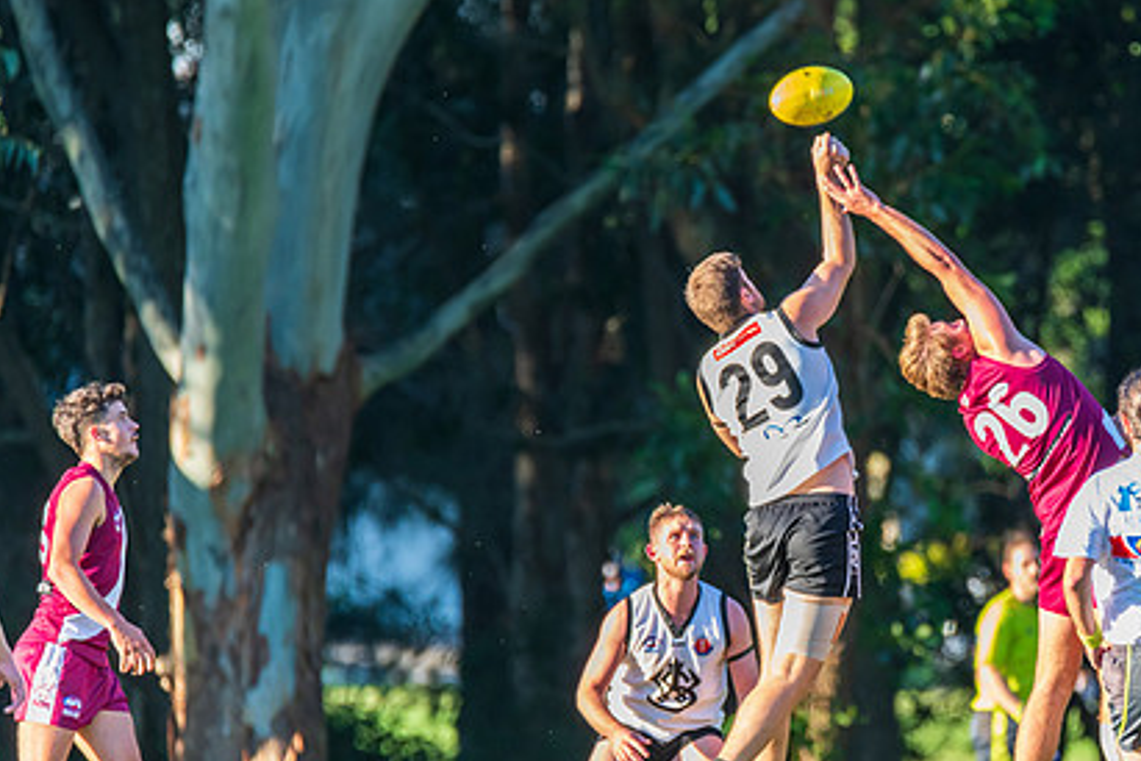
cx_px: 791
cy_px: 421
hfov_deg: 2.4
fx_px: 26811
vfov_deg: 1.6
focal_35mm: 846
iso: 800
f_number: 7.1
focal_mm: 600
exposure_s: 1/400
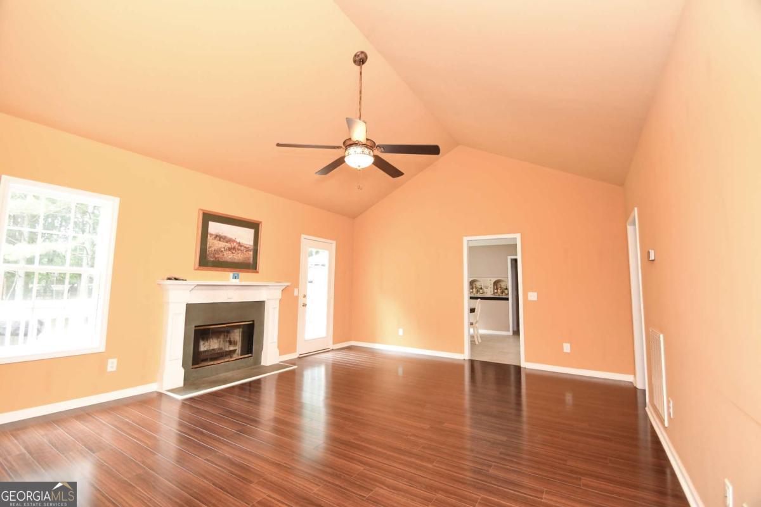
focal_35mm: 15
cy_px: 254
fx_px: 317
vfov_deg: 77.3
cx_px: 380
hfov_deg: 100.4
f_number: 4
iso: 1000
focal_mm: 10
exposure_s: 1/60
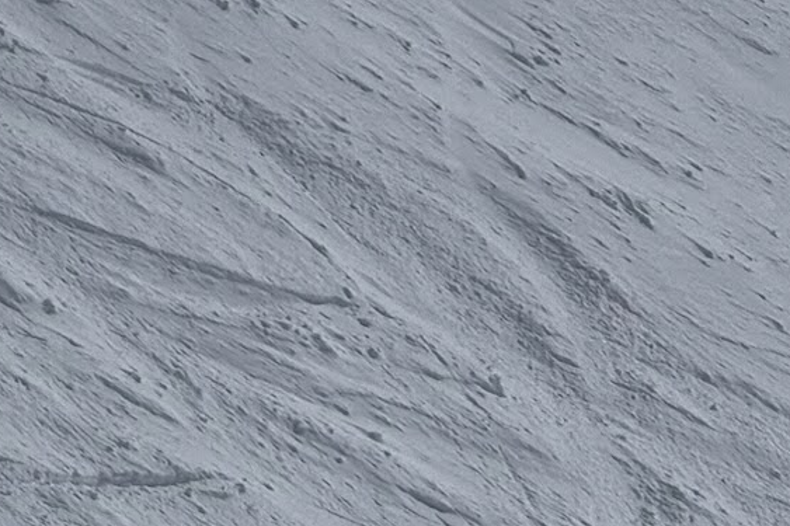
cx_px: -132
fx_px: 9959
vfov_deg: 3.0
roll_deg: +4.4
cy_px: 551
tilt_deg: -12.0
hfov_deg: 4.5
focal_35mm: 454
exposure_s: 1/9615
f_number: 2.8
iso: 40
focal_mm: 15.66
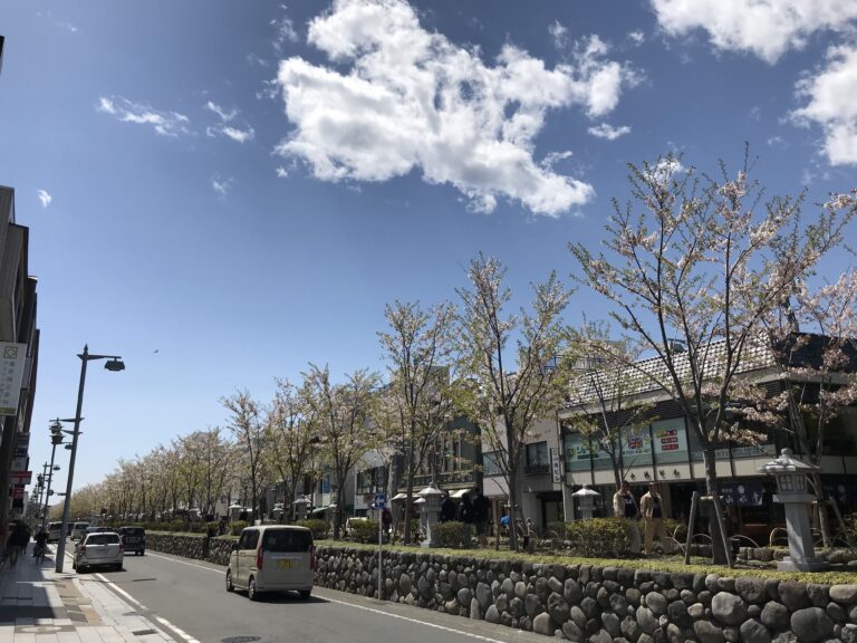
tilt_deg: +16.5
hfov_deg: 63.4
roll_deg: +2.1
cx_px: 428
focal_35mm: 28
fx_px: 693
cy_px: 322
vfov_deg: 49.7
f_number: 1.8
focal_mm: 3.99
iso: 20
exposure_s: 1/5319
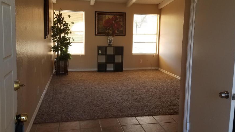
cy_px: 43
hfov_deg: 59.5
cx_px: 118
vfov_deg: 35.2
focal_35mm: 33
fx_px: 206
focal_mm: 4.2
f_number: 1.7
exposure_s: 1/120
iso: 64
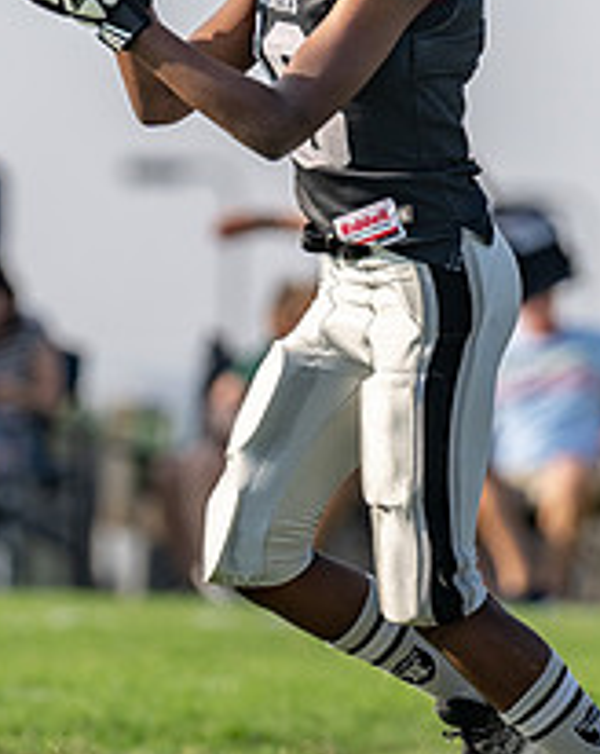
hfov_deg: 1.9
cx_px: 225
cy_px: 187
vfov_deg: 2.4
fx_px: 17922
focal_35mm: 805
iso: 100
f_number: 3.5
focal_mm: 200
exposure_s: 1/1600
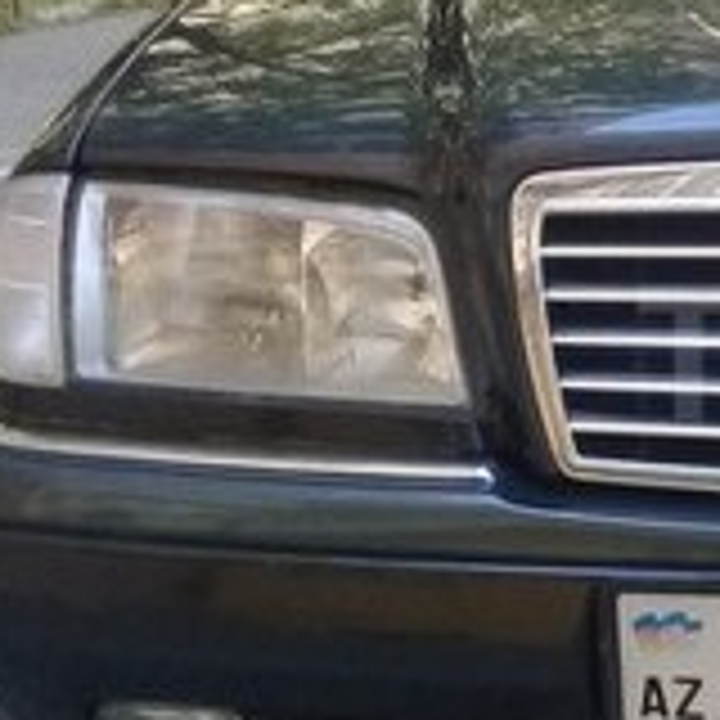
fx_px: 2659
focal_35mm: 113
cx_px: 1098
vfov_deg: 15.4
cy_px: 353
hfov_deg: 14.3
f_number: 2.2
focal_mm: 3.3
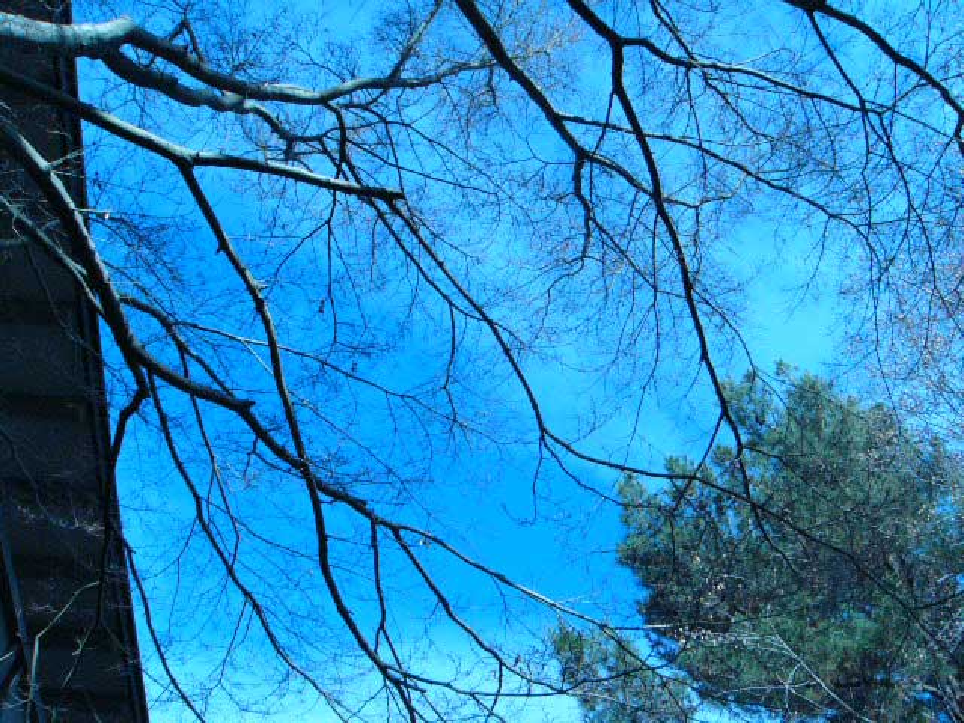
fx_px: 1003
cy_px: 362
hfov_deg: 51.4
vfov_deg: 39.7
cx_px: 482
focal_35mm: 36
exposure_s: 1/800
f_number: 5.2
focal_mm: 6
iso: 200
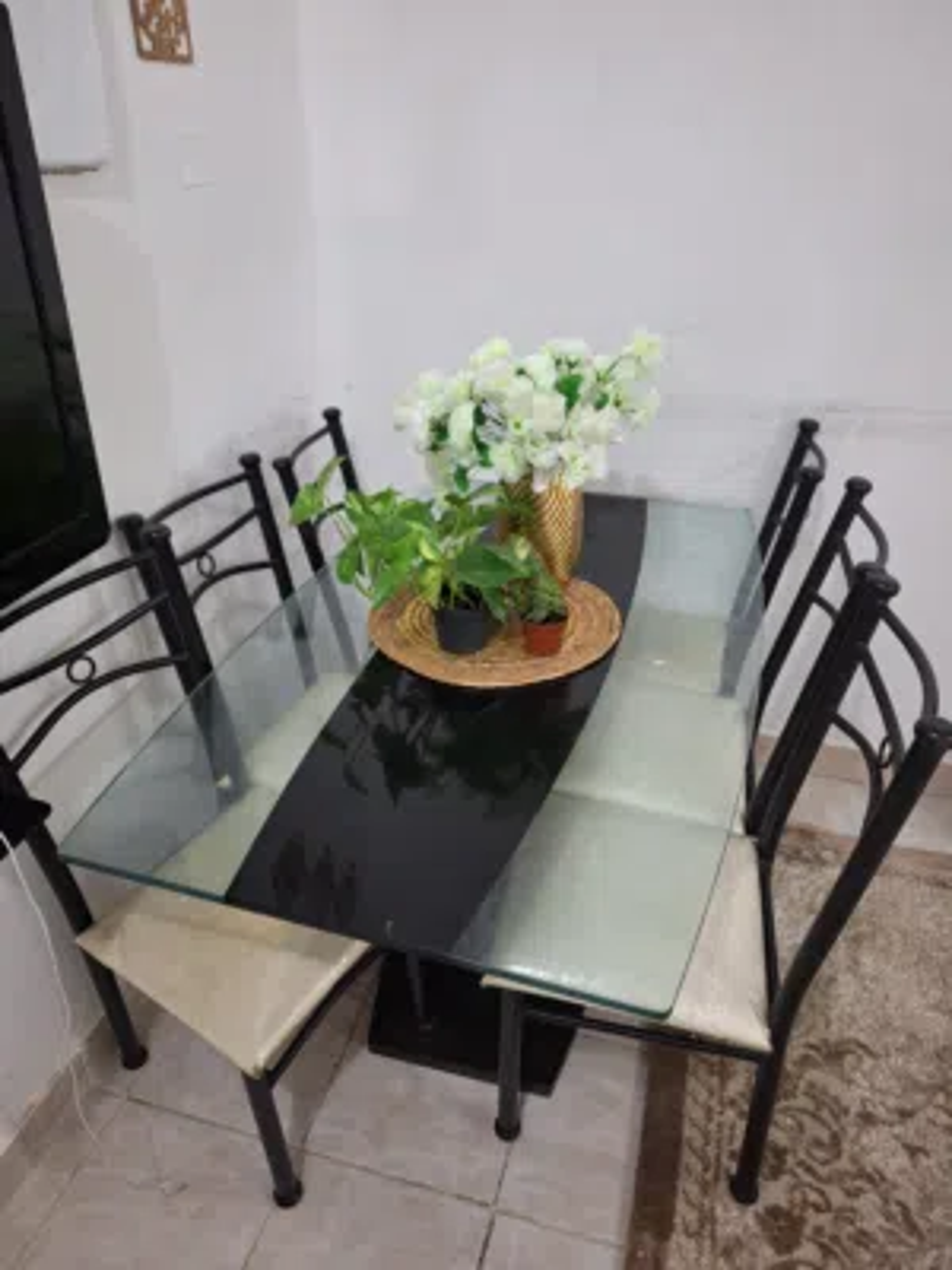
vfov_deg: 73.9
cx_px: 476
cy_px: 635
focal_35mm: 23
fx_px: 843
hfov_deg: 58.9
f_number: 1.8
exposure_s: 1/33
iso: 250
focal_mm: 5.54
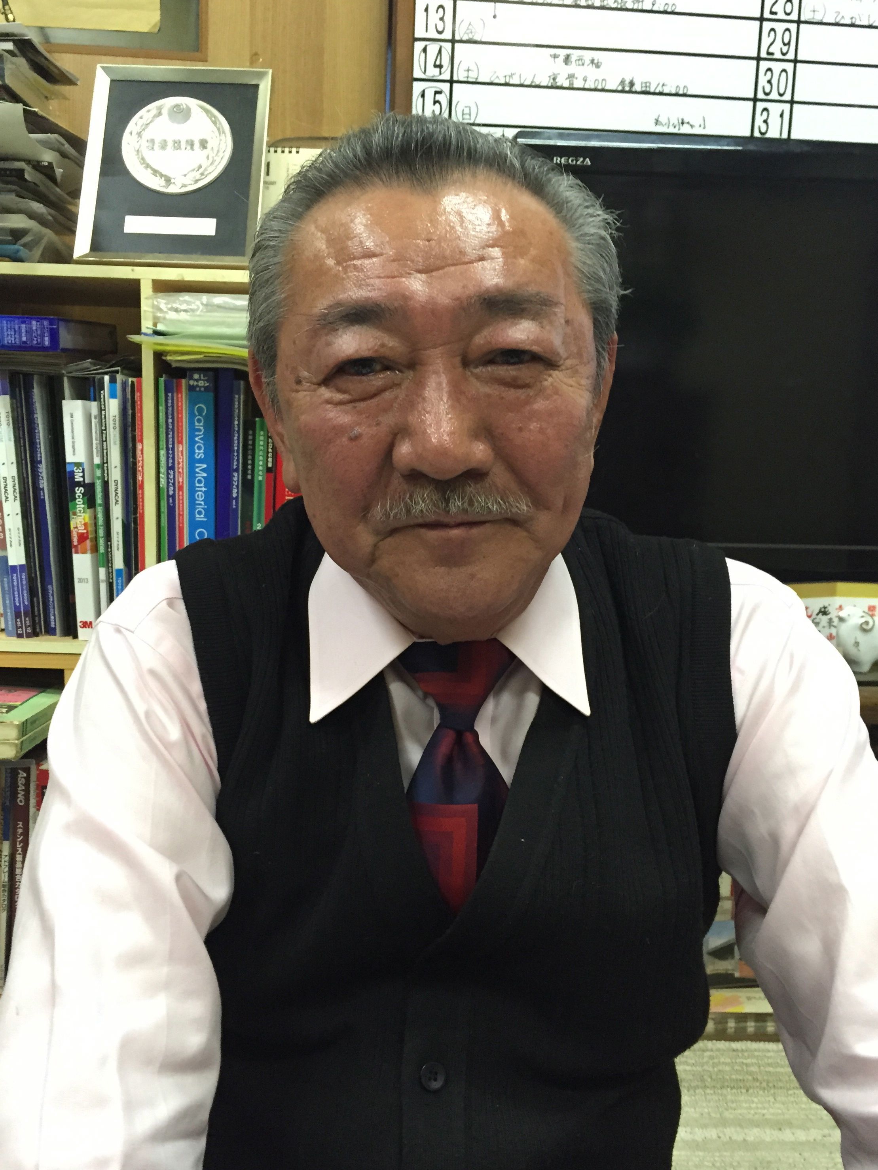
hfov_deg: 44.2
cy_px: 616
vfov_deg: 56.8
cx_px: 427
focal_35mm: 32
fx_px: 1082
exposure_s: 1/30
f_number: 2.2
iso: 250
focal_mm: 4.15
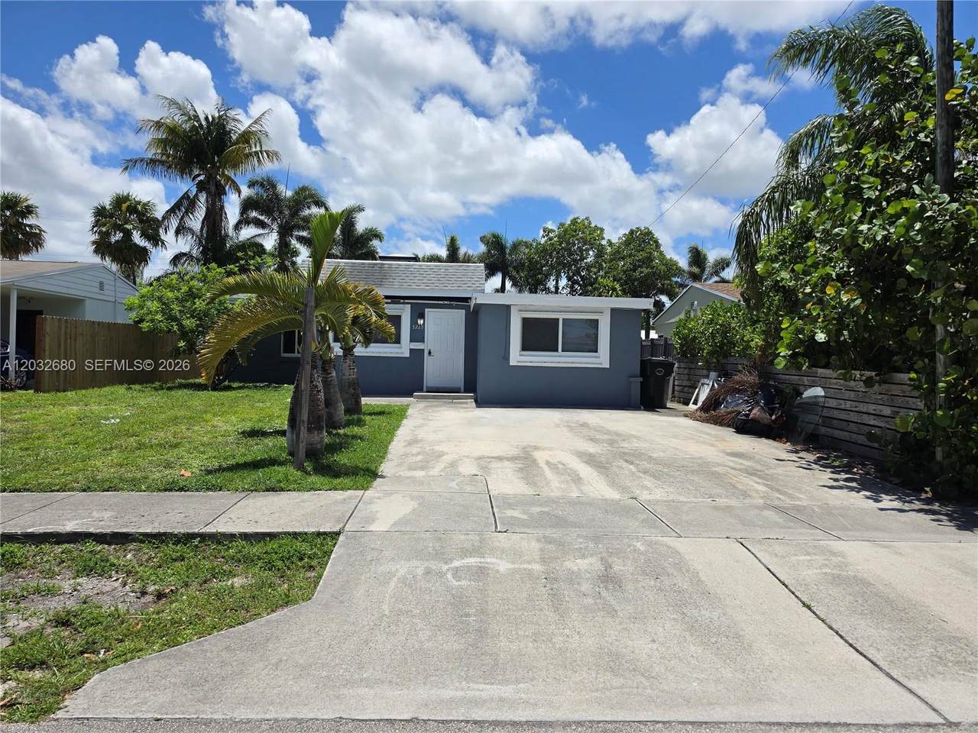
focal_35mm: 23
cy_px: 366
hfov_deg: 73.9
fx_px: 650
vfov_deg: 58.9
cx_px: 489
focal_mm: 6.5
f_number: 1.4
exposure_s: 1/7939
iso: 40
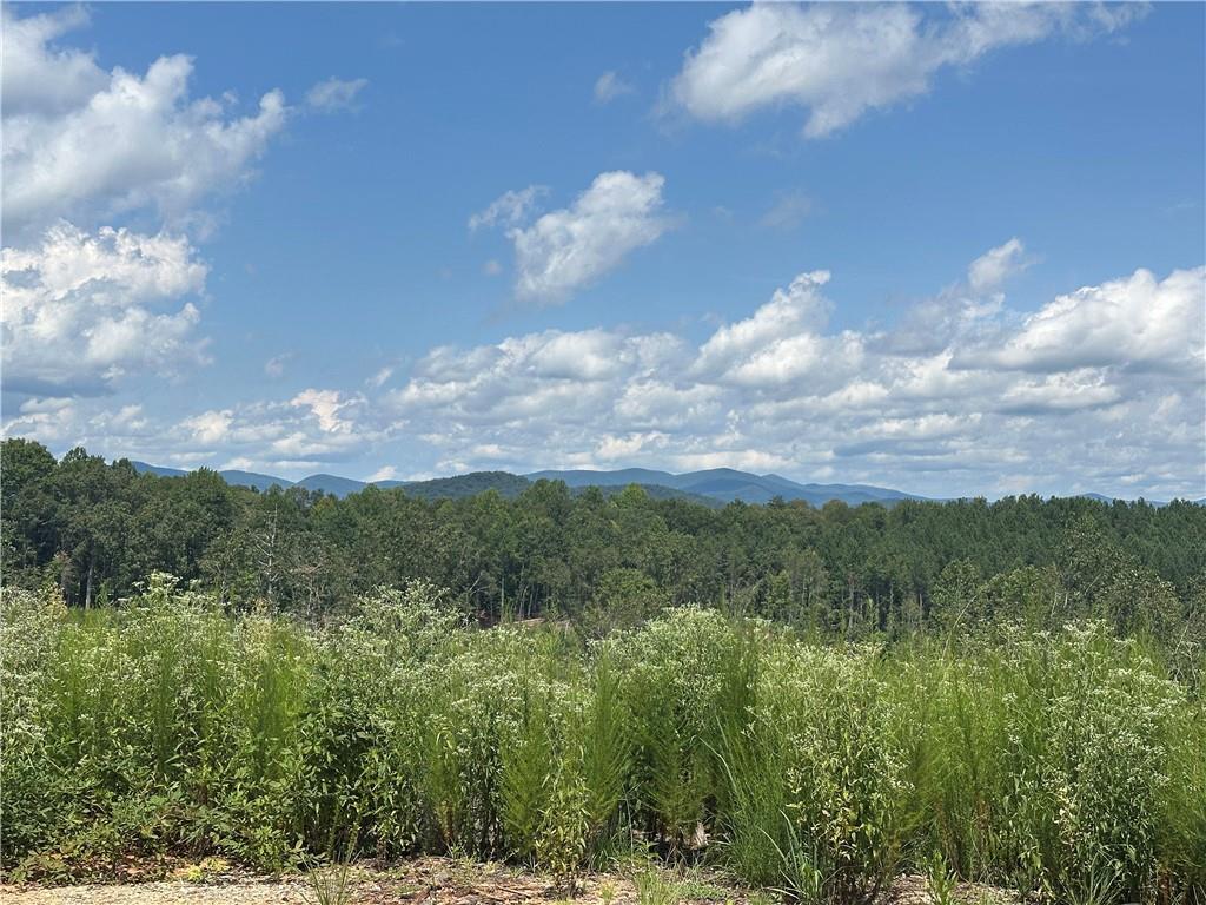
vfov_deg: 30.3
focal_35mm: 48
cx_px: 603
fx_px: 1672
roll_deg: -0.9
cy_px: 452
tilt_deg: +3.7
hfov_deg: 39.7
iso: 64
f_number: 1.78
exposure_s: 1/6211
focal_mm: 6.86
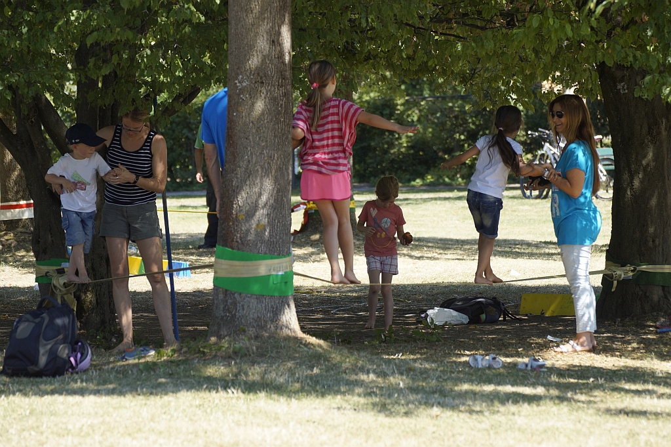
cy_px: 224
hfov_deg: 9.2
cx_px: 336
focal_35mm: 225
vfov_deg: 6.1
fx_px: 4190
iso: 160
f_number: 5
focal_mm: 150
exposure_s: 1/250
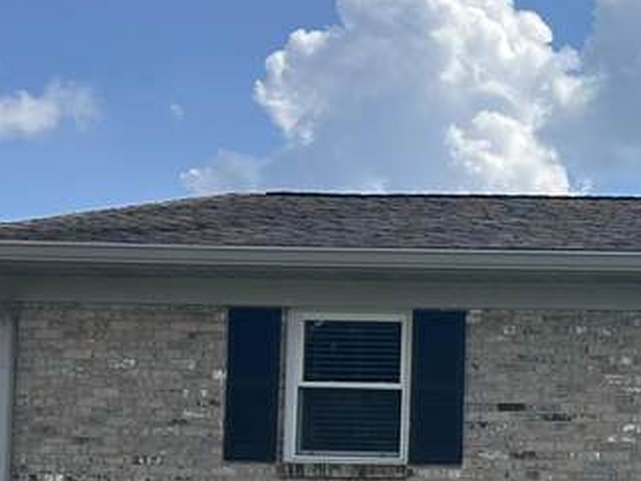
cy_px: 596
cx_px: 1091
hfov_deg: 16.5
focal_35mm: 103
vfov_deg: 13.9
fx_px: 1907
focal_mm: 5.7
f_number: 1.5
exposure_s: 1/4831
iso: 50
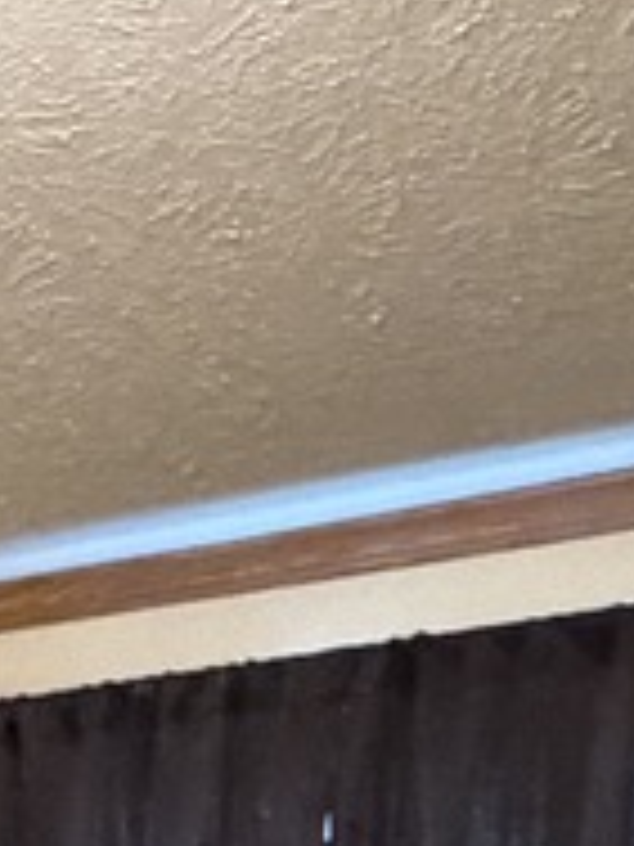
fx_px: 2613
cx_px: -845
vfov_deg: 16.1
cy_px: 1426
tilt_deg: -1.5
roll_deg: -3.2
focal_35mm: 107
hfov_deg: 11.6
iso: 1000
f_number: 2.2
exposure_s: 1/40
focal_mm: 2.22
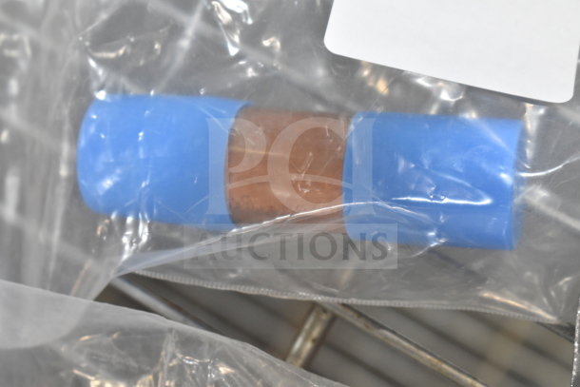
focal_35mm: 82
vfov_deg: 16.6
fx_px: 1329
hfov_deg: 24.6
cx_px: 290
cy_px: 194
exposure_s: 1/100
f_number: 5.6
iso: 1600
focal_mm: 55
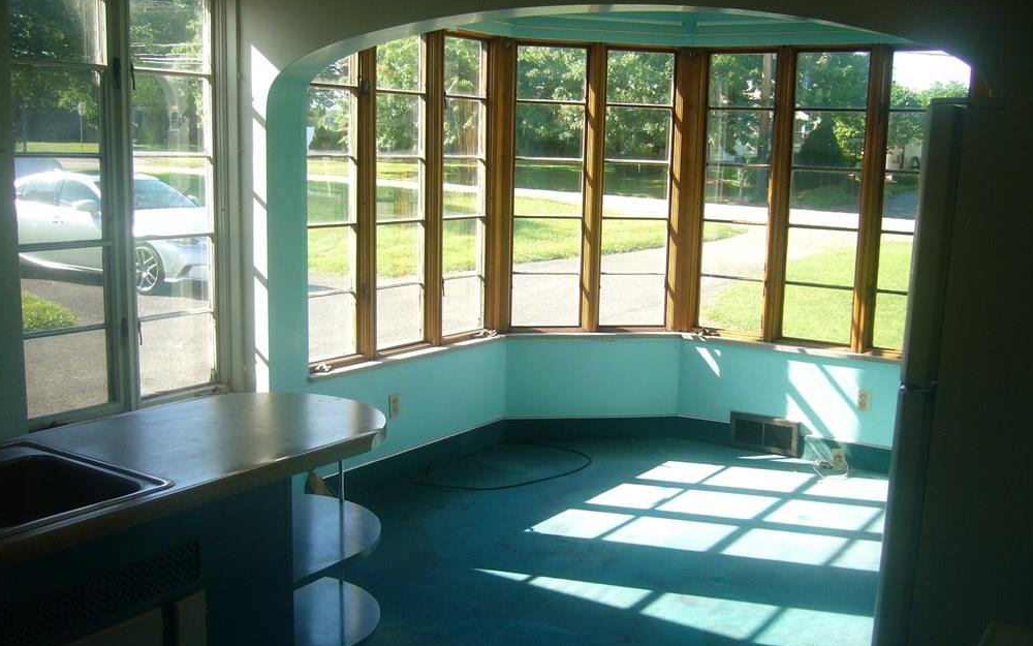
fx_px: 1070
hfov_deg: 51.5
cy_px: 320
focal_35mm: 38
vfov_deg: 33.6
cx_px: 516
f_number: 2.8
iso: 100
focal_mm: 5.8
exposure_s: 1/200
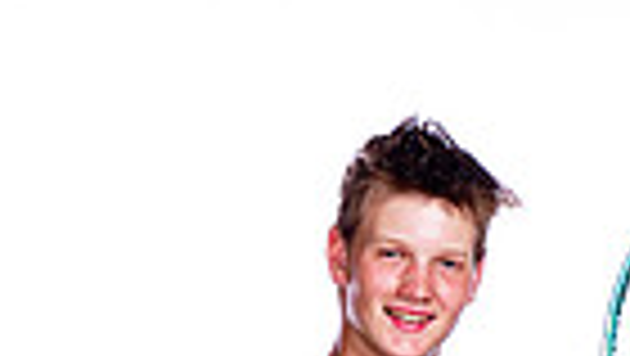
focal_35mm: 212
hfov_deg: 10.2
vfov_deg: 5.5
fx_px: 3544
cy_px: 915
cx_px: 342
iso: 100
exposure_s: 1/250
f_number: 5.6
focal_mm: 63
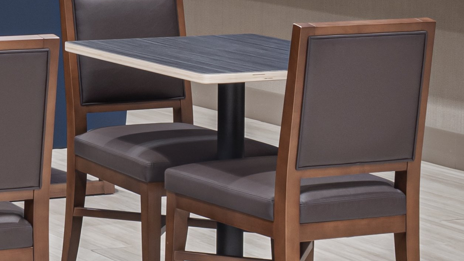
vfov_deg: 7.8
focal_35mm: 155
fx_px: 1907
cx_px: -186
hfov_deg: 13.3
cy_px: -46
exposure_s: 1
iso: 200
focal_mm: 24
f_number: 11
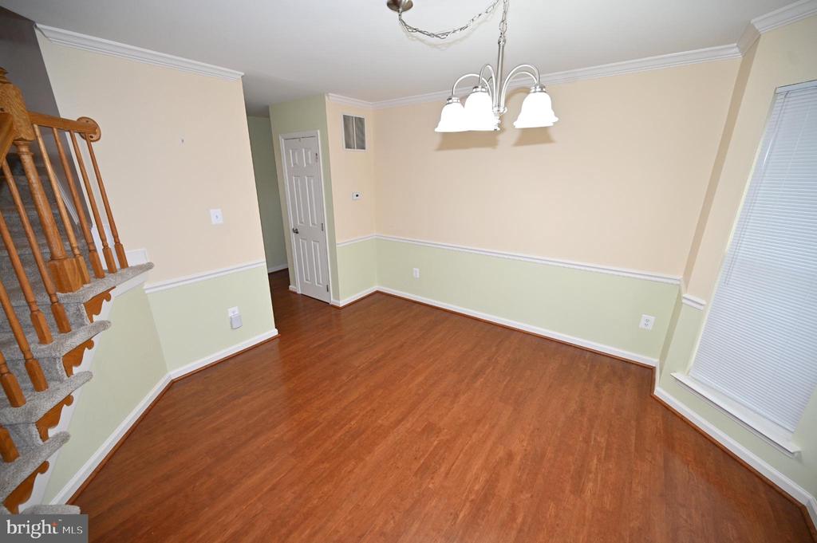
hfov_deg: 104.3
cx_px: 408
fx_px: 317
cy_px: 272
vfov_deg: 81.1
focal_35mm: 14
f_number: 4
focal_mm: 14
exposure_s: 1/100
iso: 560
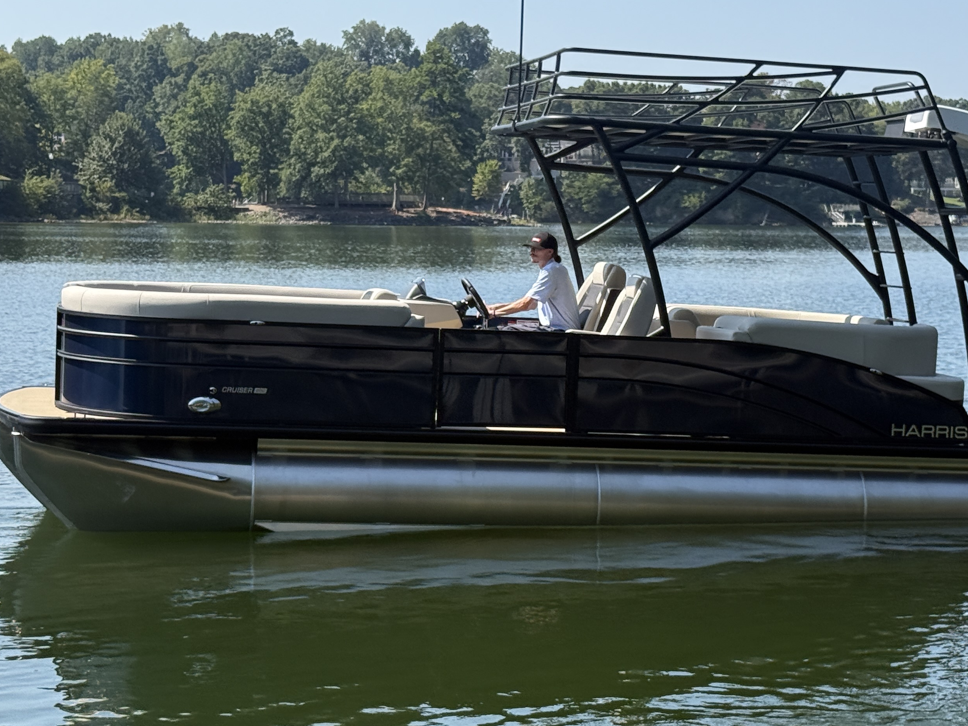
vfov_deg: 18.9
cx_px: 584
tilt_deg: -2.4
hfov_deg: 25.0
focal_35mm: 78
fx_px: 2181
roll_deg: -1.0
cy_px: 392
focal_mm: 6.76
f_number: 1.78
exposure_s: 1/3534
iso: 80
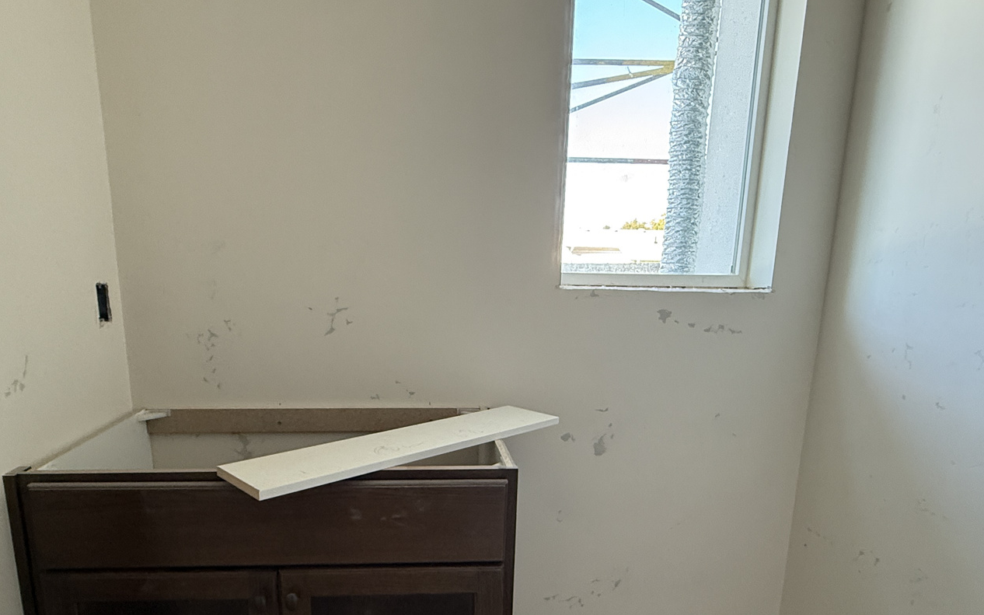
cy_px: 407
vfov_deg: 50.2
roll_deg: -0.7
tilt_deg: -13.5
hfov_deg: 74.7
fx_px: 644
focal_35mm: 24
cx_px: 461
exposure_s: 1/99
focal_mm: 2.22
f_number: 2.2
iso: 400
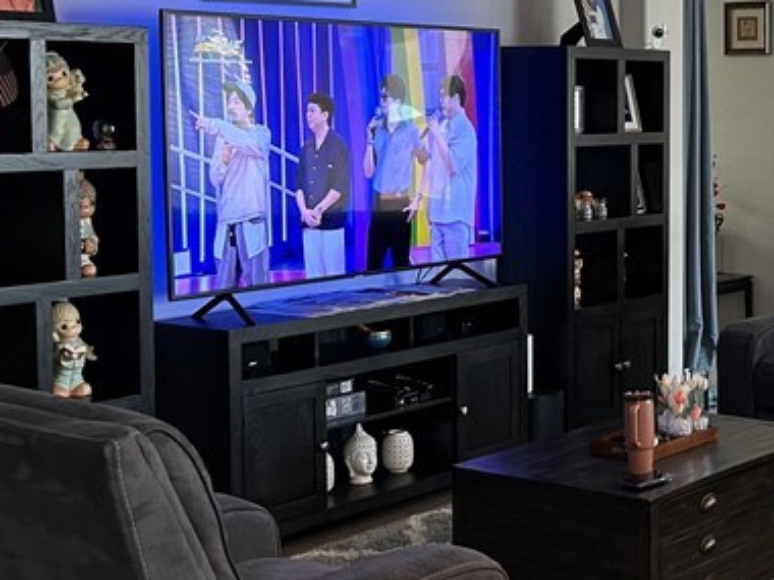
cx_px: 688
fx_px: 1565
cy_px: 185
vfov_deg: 20.9
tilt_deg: -4.7
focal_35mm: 70
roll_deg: +0.7
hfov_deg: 26.9
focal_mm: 5.7
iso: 125
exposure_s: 1/60
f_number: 1.5
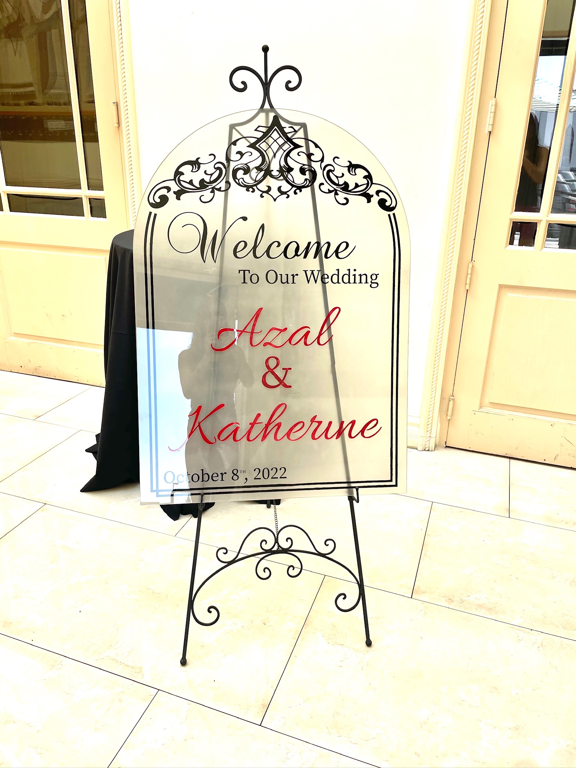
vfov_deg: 67.3
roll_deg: -0.7
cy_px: 384
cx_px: 288
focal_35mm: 26
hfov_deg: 53.1
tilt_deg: -22.1
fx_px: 577
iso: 32
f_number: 1.6
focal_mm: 4.2
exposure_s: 1/619
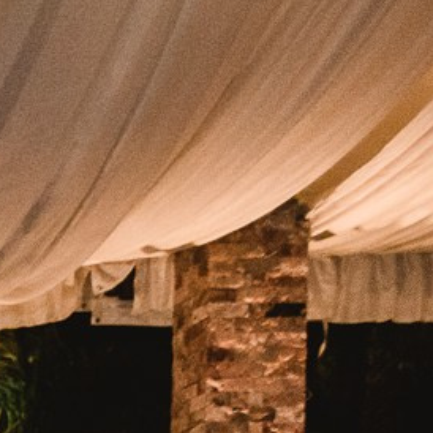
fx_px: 2519
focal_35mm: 178
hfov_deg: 9.0
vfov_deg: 9.1
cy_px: 916
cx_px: -552
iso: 1250
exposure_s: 1/125
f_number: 3.2
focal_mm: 28
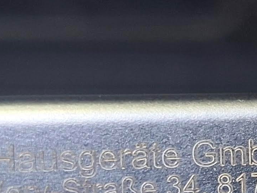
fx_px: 943
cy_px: 189
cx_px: 333
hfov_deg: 14.8
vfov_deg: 11.6
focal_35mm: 127
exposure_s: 1/50
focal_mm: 5.54
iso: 250
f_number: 1.8
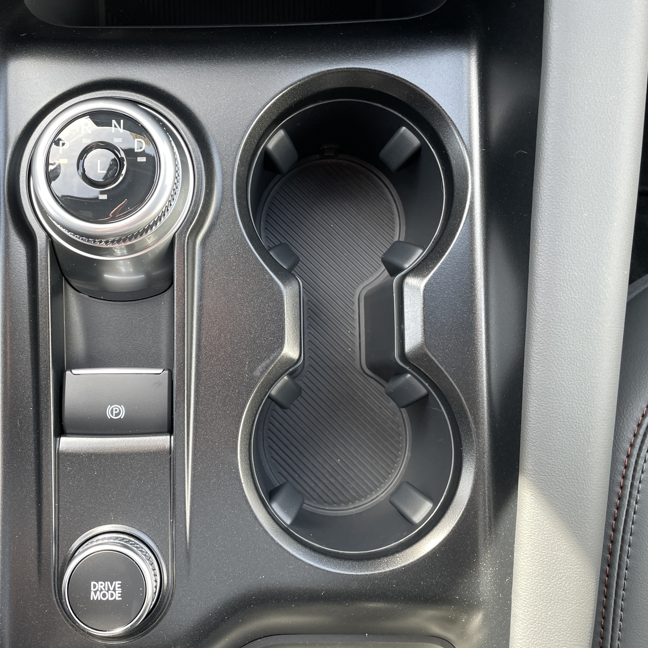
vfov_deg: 52.5
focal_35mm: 31
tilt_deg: -87.5
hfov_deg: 52.0
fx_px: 657
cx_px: 247
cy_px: 323
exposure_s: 1/121
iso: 100
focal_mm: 4.2
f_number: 1.6
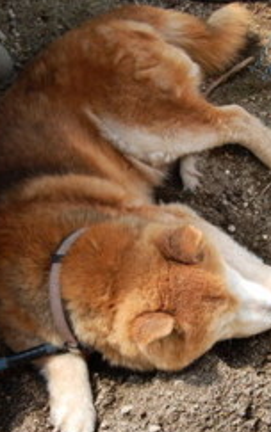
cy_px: 229
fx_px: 803
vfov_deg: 30.2
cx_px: 158
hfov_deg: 19.1
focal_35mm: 68
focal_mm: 24
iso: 220
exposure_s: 1/125
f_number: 5.6
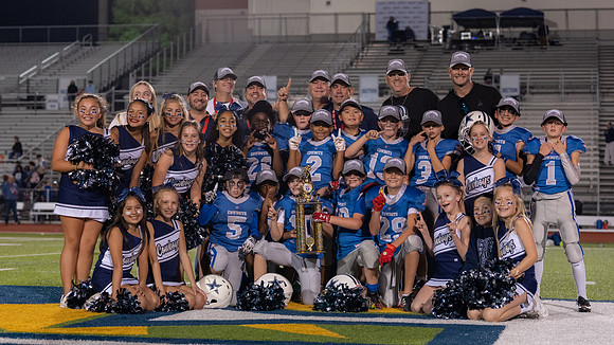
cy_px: 186
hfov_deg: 25.5
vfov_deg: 14.5
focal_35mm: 83
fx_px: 1354
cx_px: 280
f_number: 3.2
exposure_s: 1/320
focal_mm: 70
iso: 2000
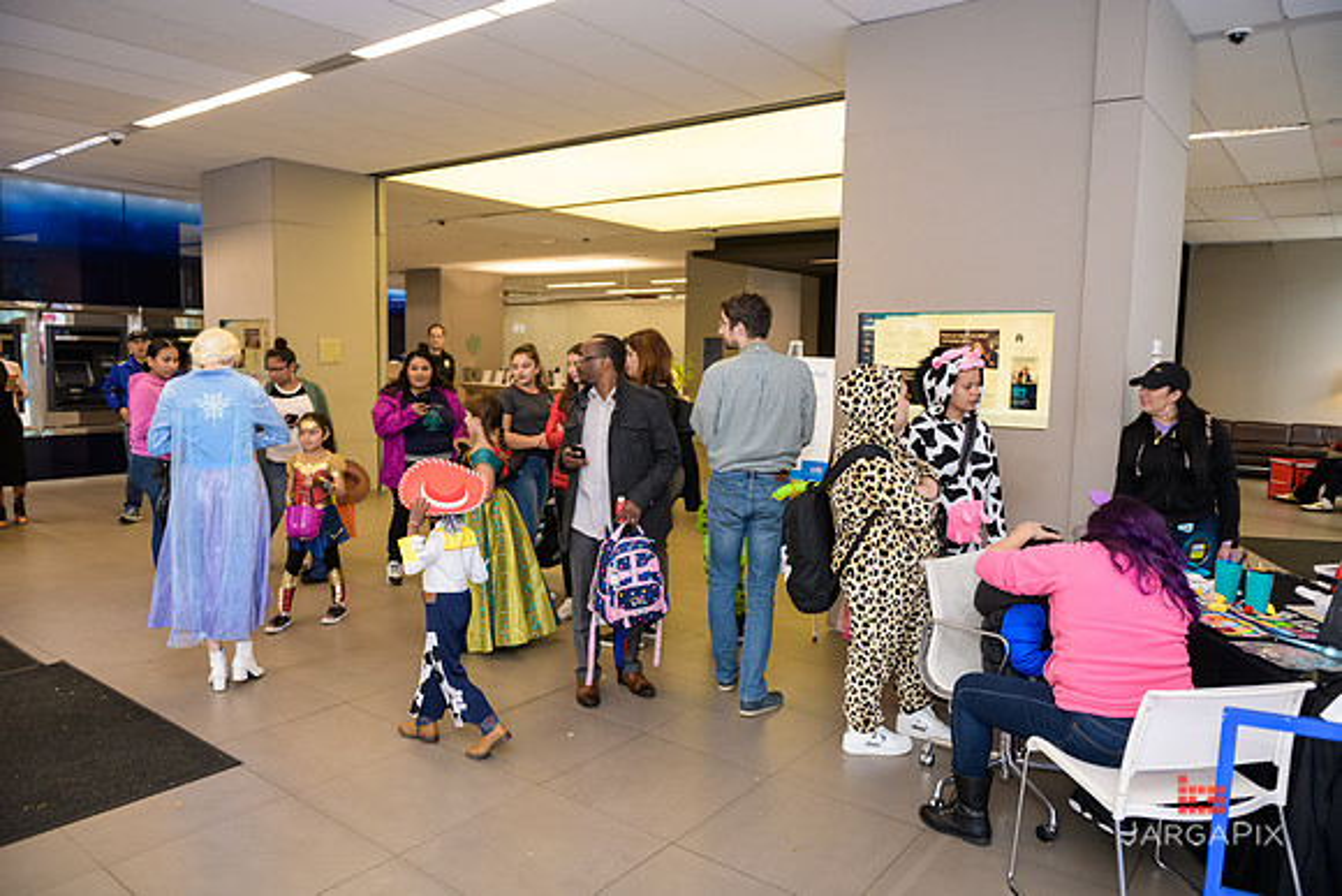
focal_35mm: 24
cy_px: 448
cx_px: 671
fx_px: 895
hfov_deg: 73.7
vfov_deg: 53.2
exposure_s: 1/125
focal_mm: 24
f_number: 3.2
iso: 800
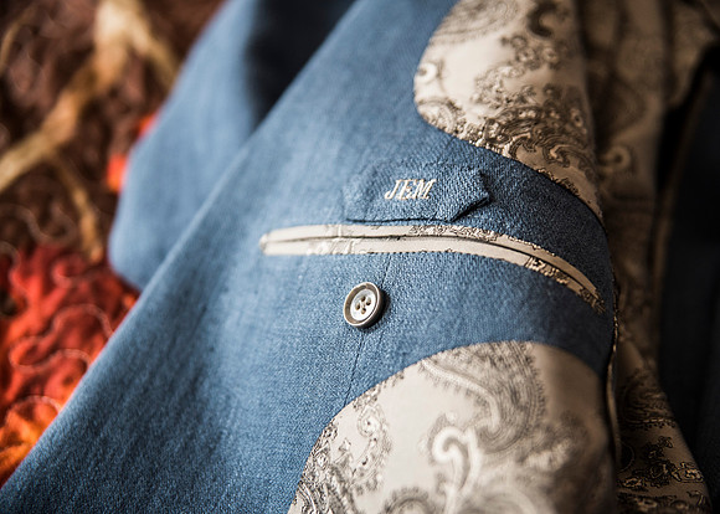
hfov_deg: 27.0
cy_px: 257
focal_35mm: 73
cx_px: 379
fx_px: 1498
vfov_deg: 19.5
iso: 720
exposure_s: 1/100
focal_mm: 70
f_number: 2.8
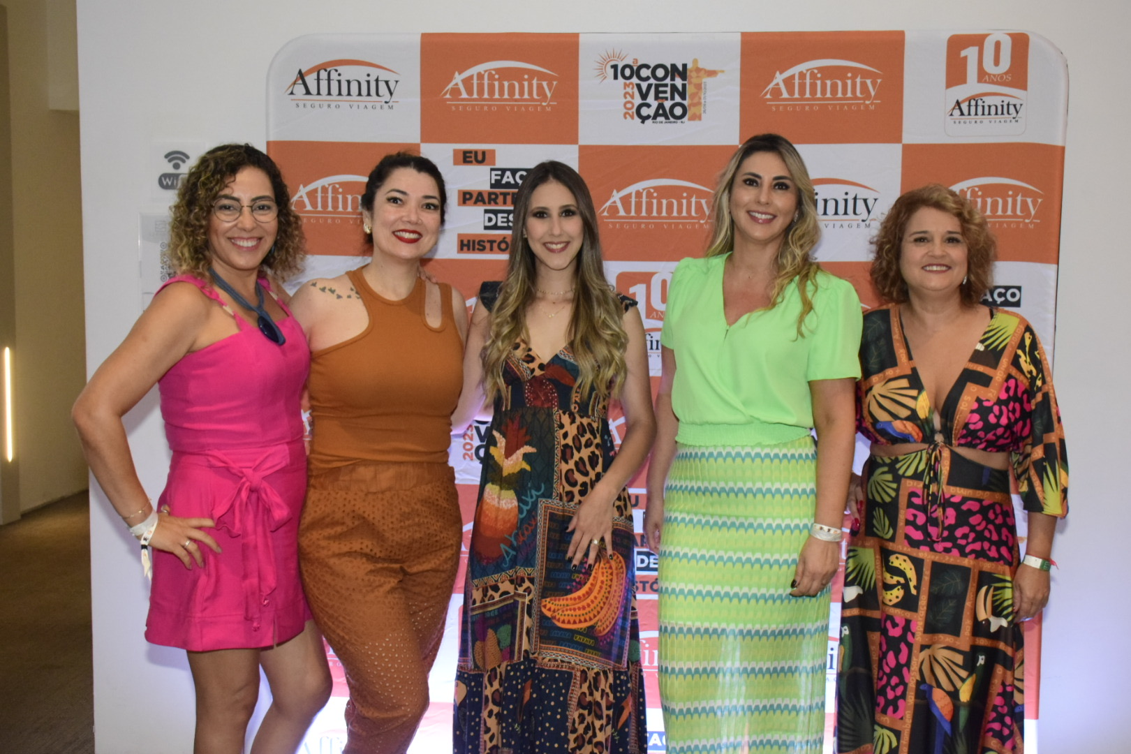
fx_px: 1225
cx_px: 566
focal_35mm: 39
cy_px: 377
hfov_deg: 49.6
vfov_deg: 34.2
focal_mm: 26
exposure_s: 1/100
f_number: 5.6
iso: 4000
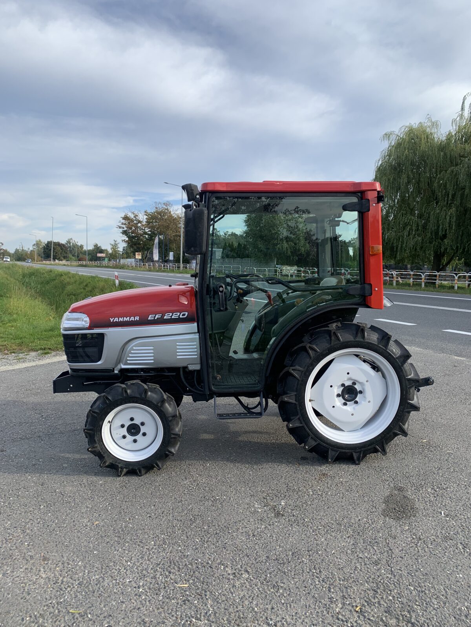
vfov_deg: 67.3
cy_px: 314
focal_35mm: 26
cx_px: 236
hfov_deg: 53.1
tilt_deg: -4.7
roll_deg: -0.5
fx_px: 472
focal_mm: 4.25
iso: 25
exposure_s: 1/1282
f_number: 1.8
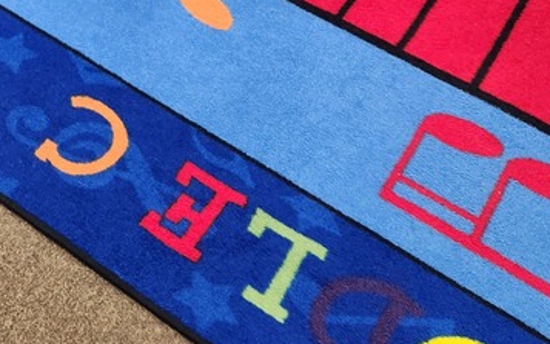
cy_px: -131
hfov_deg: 26.4
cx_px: -94
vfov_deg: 17.2
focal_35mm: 70
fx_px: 1049
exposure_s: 1/120
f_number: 1.8
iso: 200
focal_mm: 5.4
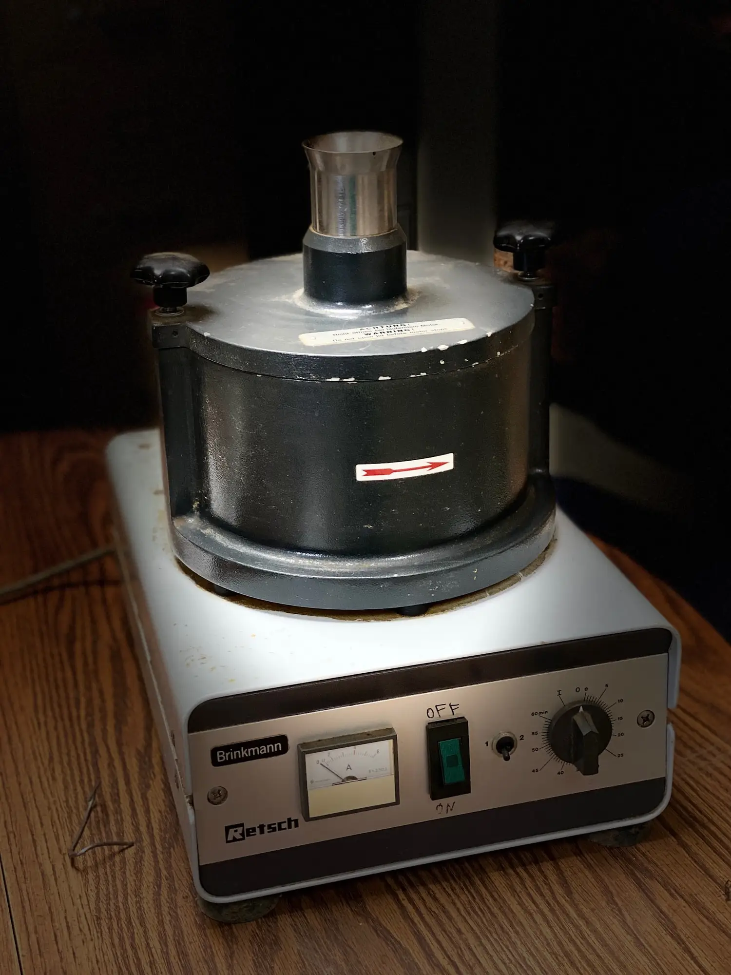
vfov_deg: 36.8
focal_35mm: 52
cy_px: 488
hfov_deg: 28.0
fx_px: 1464
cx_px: 366
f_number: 2
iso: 200
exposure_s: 1/40
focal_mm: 6
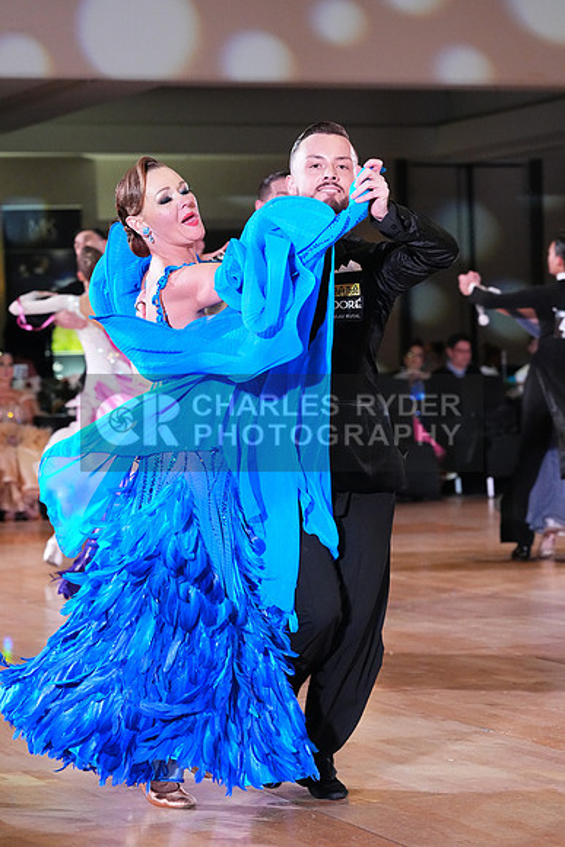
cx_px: 282
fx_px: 2494
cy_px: 424
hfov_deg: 12.9
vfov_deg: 19.3
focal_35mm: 106
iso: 8000
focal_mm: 106
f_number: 5
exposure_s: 1/400
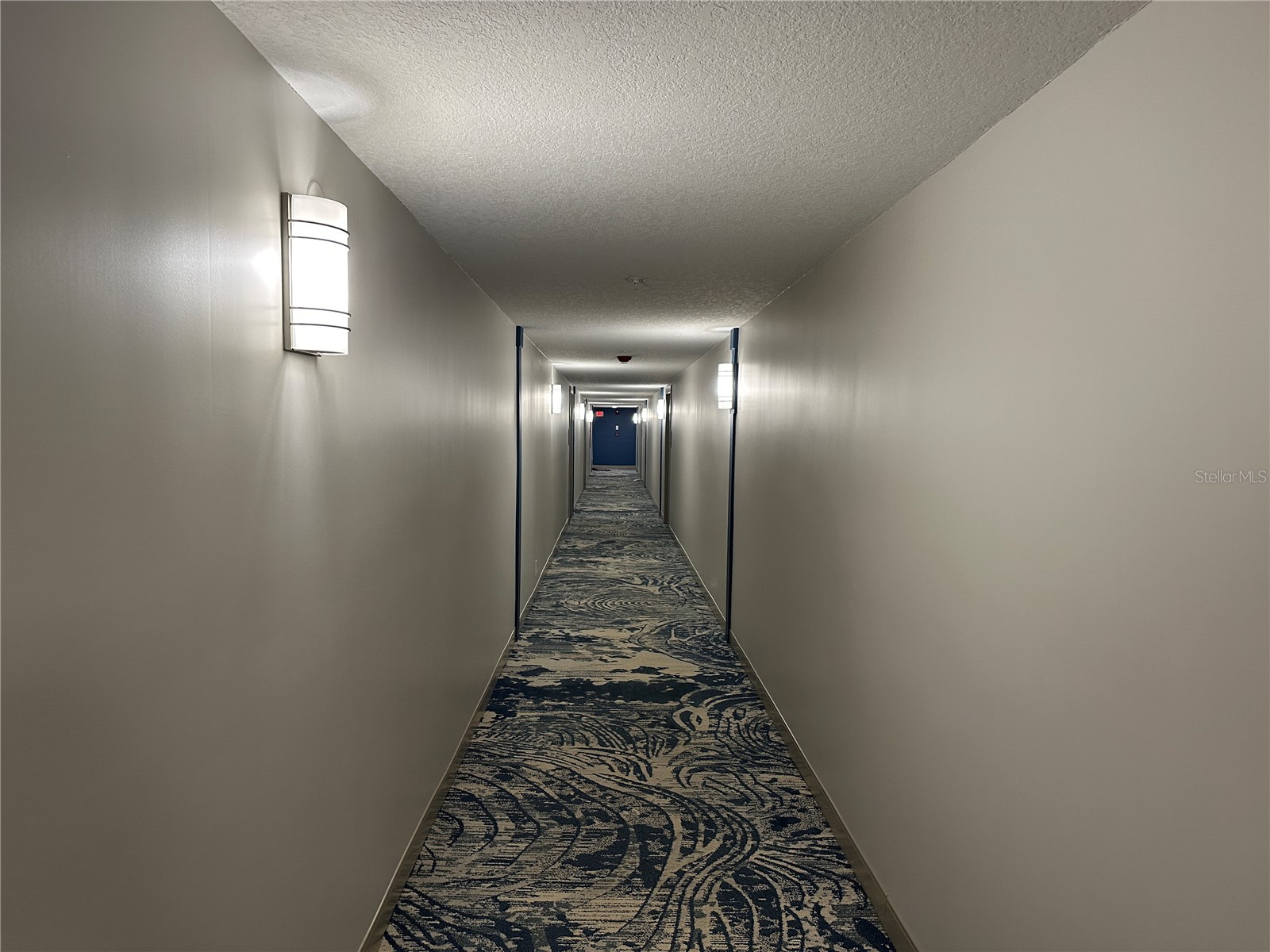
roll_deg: -0.9
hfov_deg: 71.6
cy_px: 476
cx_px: 635
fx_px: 881
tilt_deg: -4.2
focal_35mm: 24
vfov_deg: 56.8
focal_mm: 6.86
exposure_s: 1/120
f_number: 1.78
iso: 200
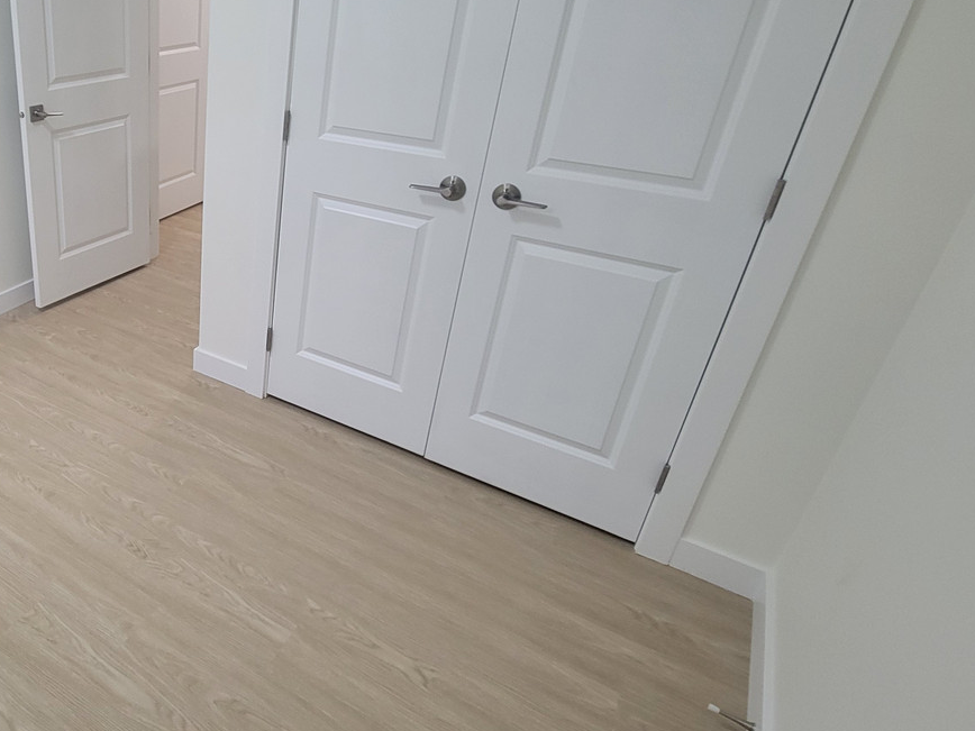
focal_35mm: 23
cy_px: 298
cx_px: 145
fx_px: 648
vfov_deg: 58.5
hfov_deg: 64.6
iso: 160
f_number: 2.2
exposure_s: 1/60
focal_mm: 2.2
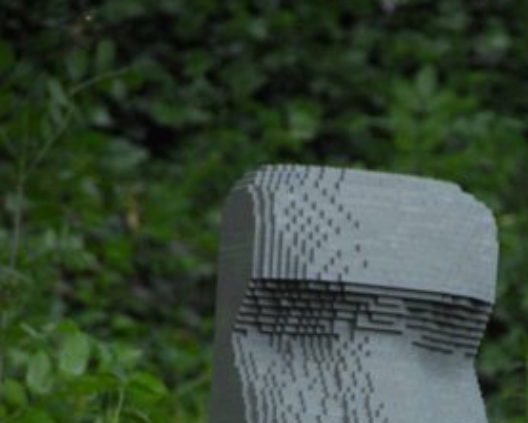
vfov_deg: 2.4
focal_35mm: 650
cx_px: 345
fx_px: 10165
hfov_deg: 3.0
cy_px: 600
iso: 800
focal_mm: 200
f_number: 5.6
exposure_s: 1/400
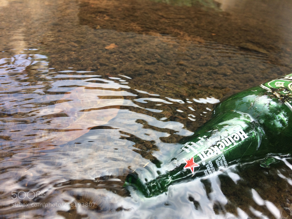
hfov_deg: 61.7
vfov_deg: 48.2
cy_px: 110
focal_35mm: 29
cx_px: 146
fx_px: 245
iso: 32
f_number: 2.2
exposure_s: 1/211
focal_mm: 4.15
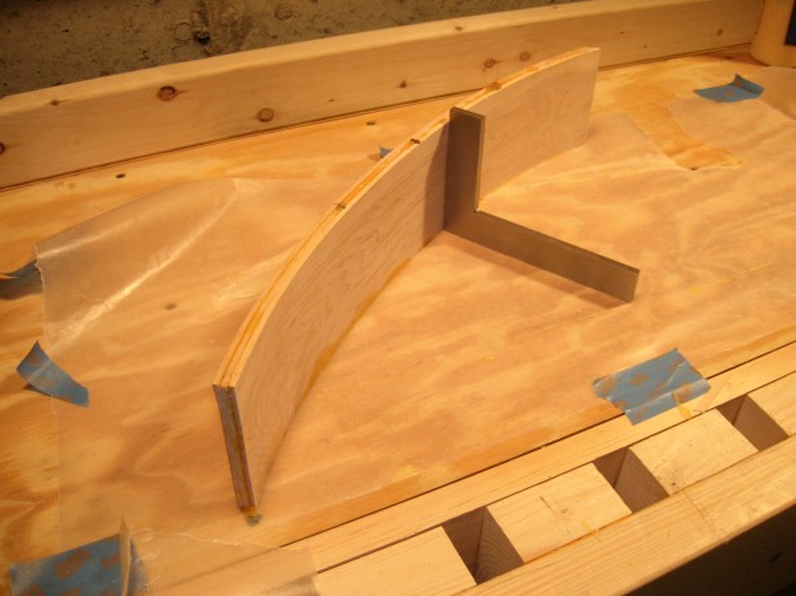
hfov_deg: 54.0
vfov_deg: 41.7
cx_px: 398
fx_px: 781
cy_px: 298
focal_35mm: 34
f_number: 2.9
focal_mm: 5.7
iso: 99
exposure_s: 1/29.5
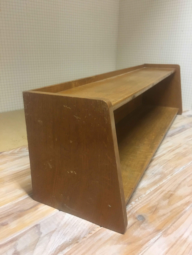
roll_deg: -0.8
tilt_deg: -19.6
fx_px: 214
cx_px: 96
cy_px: 128
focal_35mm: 29
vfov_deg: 61.7
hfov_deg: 48.2
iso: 250
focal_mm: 4.15
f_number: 2.2
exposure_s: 1/17
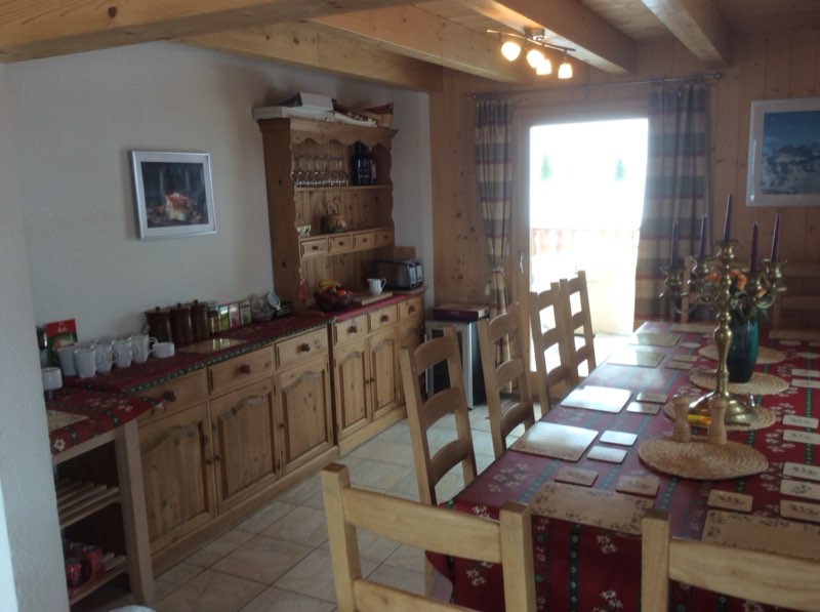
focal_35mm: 32
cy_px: 306
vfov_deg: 44.0
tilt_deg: -9.4
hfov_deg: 56.9
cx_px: 410
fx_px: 757
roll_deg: +1.2
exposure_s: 1/40
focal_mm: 3.3
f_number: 2.4
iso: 32
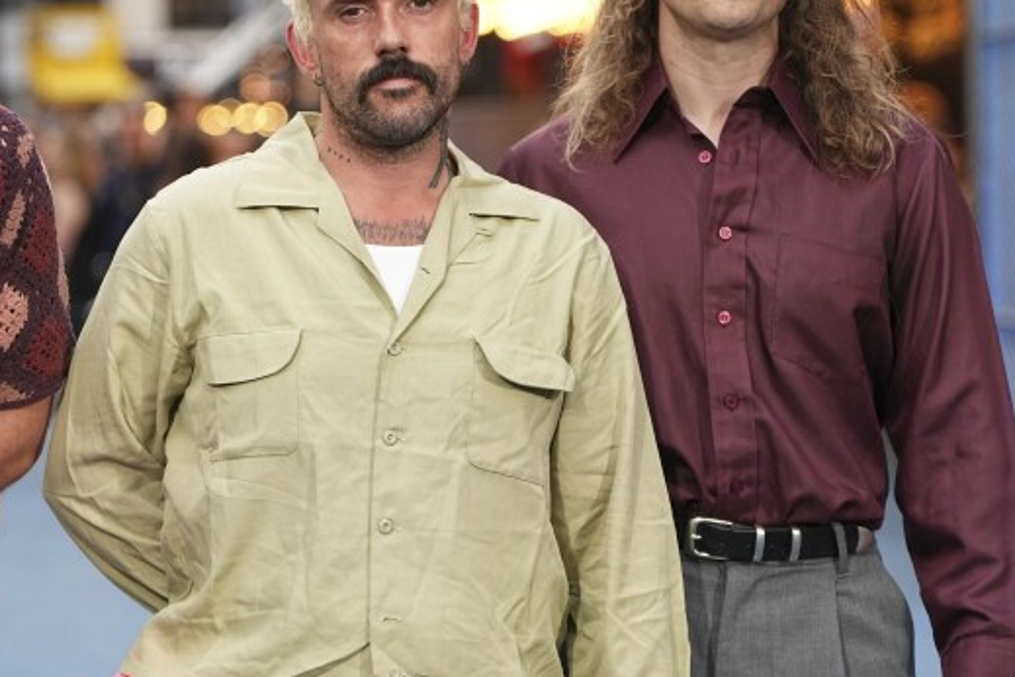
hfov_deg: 12.7
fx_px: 4567
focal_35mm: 162
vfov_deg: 8.5
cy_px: 438
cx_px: 280
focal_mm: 70
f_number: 2
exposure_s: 1/800
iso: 320
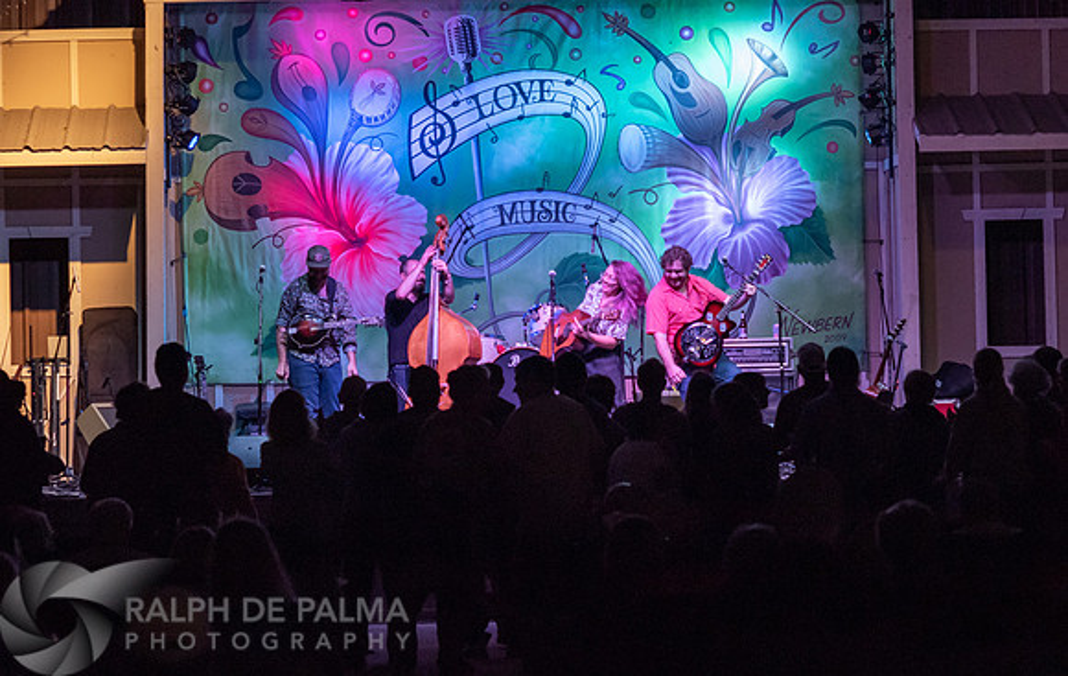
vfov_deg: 9.2
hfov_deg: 14.4
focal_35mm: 144
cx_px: 590
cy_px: 253
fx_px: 4216
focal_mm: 85
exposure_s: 1/160
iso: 2000
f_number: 4.5
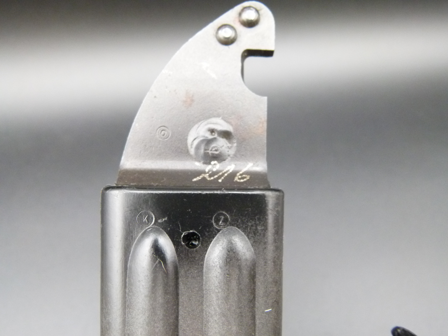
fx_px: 414
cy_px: 168
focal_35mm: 32
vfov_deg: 44.2
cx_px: 224
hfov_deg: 56.8
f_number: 3
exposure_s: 1/50
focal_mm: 5.7
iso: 400
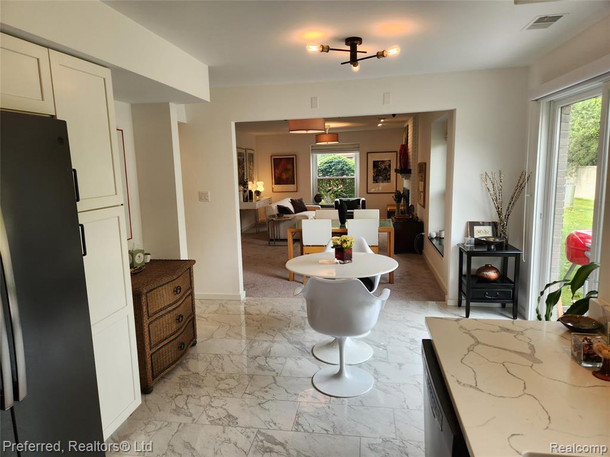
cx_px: 305
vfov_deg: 58.9
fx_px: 405
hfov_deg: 73.9
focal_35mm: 23
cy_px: 228
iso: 50
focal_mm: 5.4
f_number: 1.8
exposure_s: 1/120
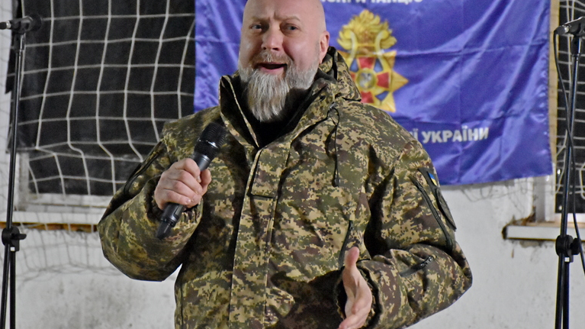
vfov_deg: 7.3
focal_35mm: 166
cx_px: 284
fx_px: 2574
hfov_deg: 13.0
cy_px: 158
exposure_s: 1/60
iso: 8000
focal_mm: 90
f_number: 5.3
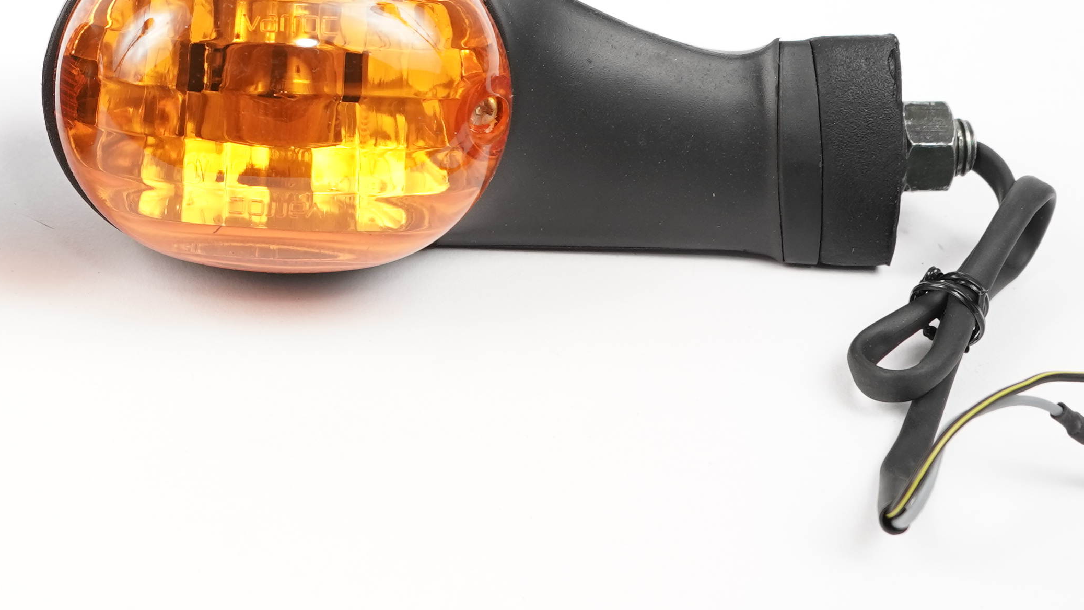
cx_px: -78
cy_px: -38
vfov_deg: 11.6
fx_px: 2960
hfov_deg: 19.9
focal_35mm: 103
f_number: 6.3
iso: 500
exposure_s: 1/50
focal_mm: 34
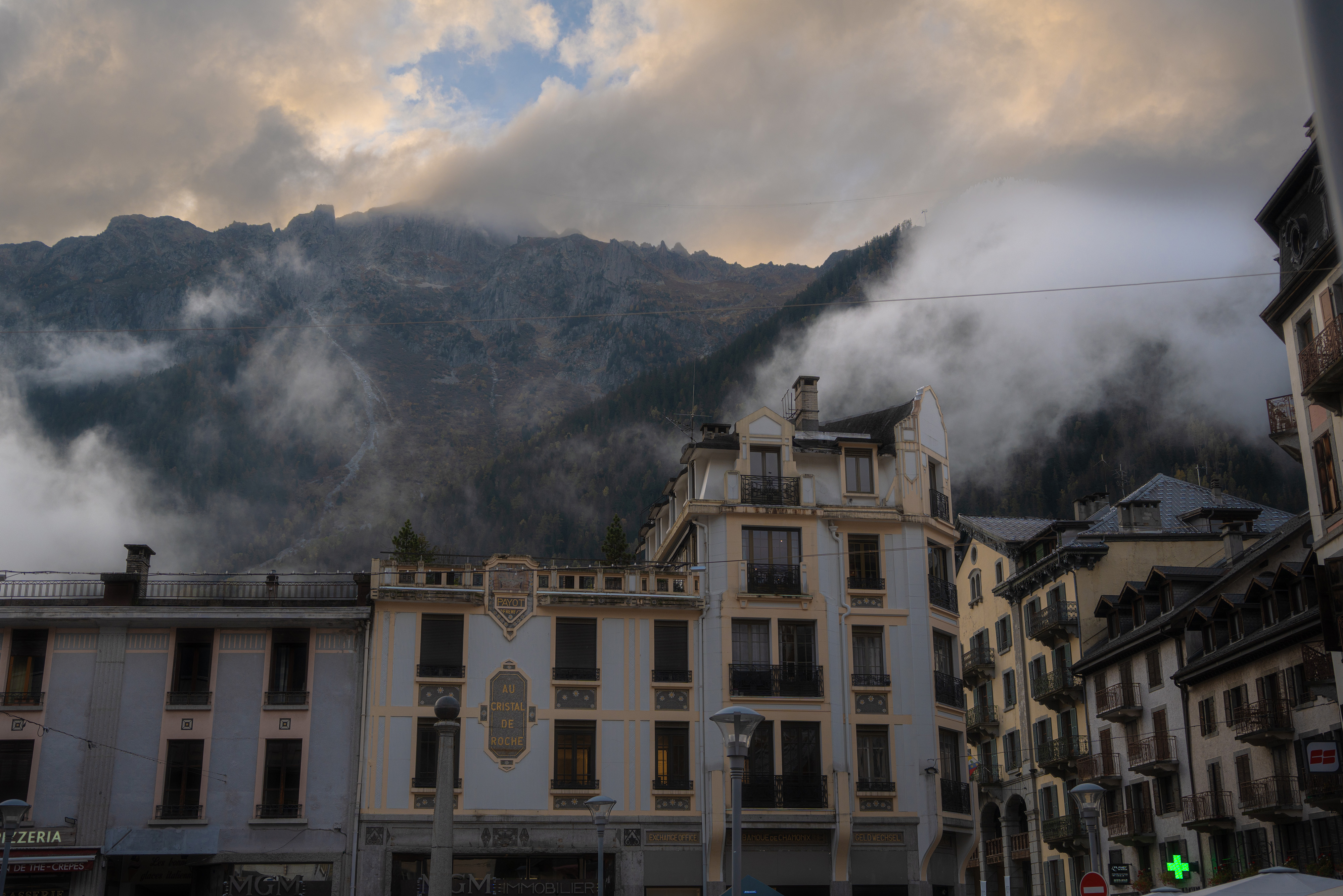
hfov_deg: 48.9
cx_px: 672
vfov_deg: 33.7
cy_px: 448
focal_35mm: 40
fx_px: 1477
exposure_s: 1/800
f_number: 2.8
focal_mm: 39.6
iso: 80
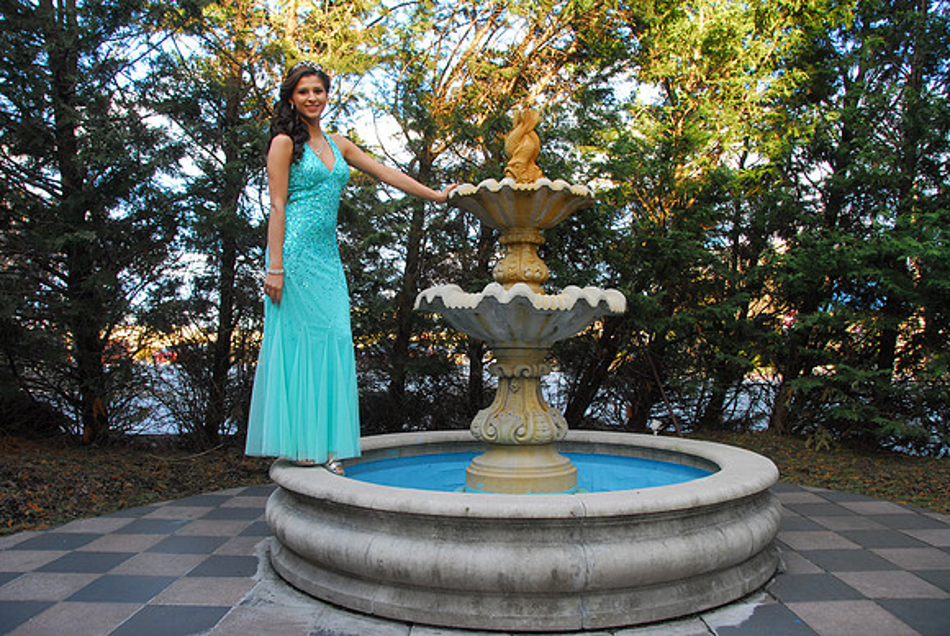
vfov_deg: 48.0
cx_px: 475
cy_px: 318
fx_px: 713
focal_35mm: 27
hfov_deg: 67.3
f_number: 5
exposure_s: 1/90
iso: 400
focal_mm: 18
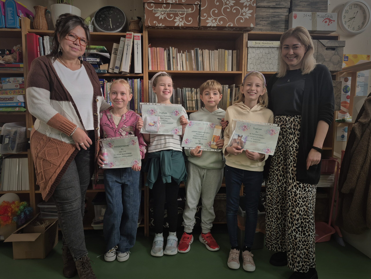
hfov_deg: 73.9
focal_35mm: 23
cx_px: 186
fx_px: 247
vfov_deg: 58.9
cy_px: 140
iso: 100
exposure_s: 1/182
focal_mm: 5.4
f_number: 1.8
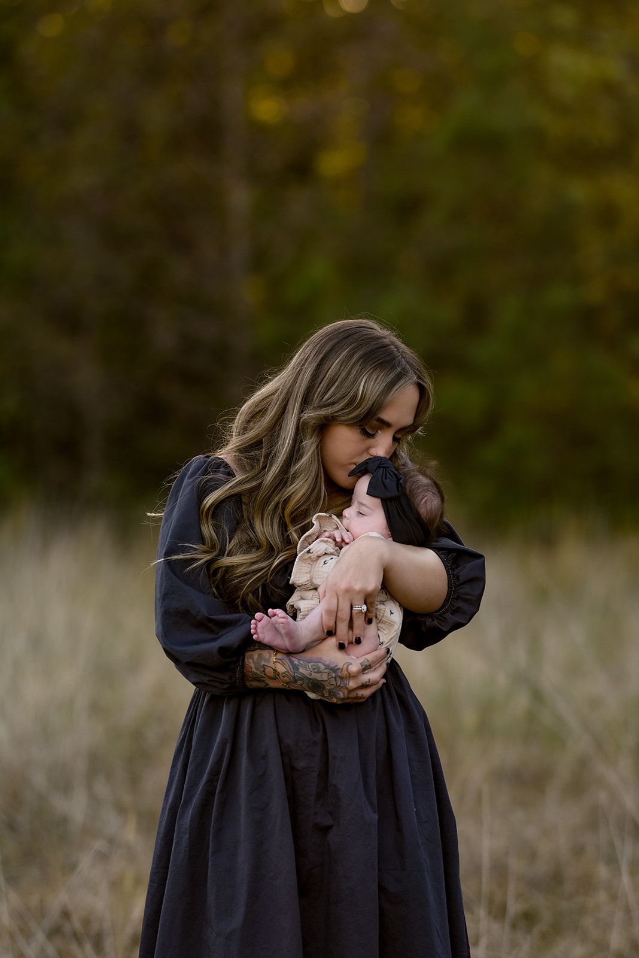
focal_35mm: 200
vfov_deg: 10.3
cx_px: 320
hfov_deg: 6.9
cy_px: 479
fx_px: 5320
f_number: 4.5
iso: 400
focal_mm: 200
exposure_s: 1/400
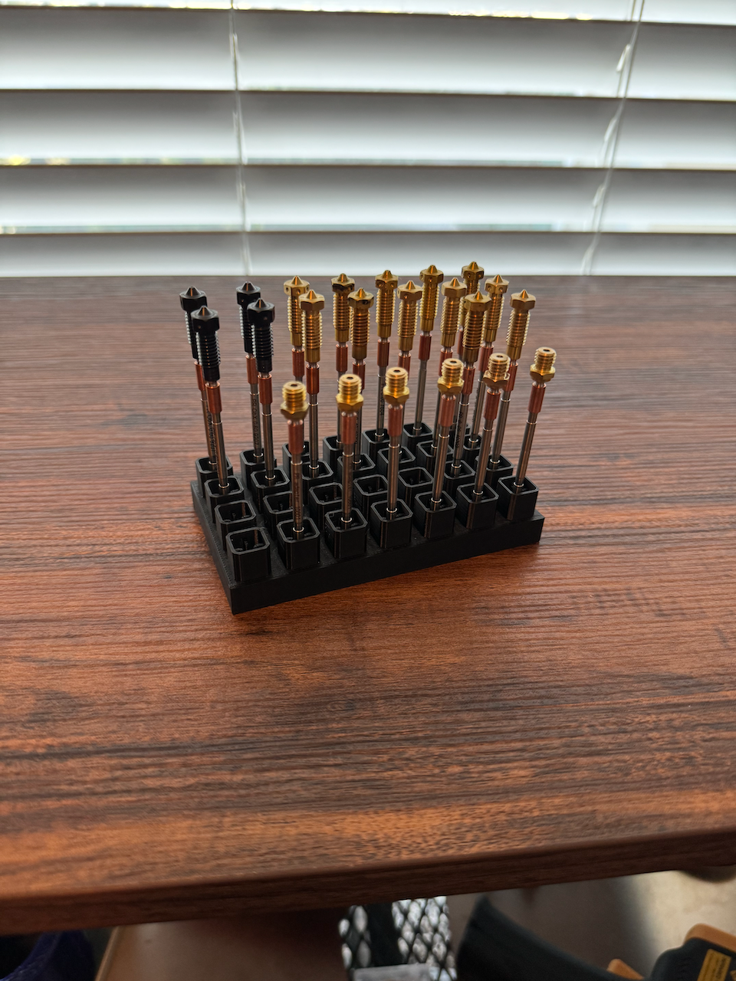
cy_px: 490
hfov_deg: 56.8
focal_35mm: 24
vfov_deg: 71.6
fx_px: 680
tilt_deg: -33.6
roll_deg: -1.2
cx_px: 368
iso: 200
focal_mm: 6.86
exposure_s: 1/60
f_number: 1.78
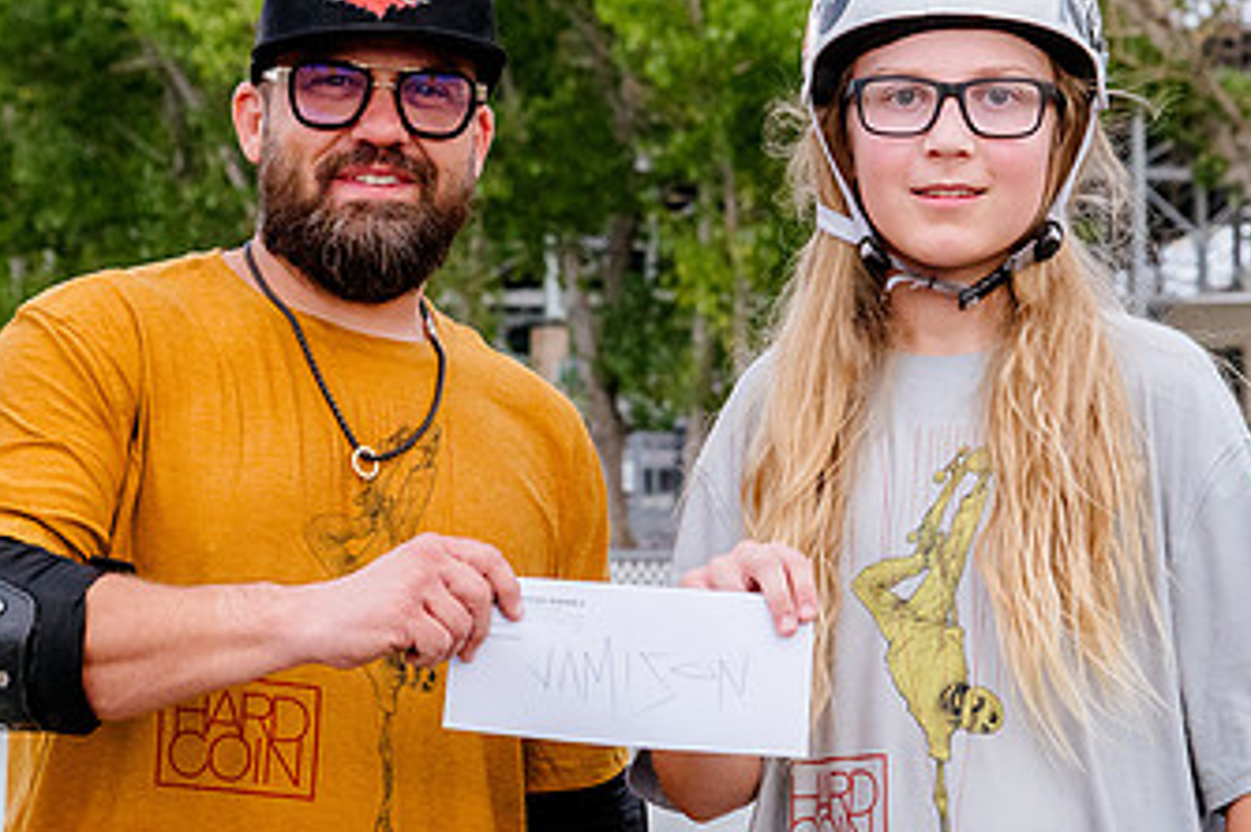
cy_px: 331
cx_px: 648
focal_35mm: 192
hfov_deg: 10.7
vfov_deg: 7.1
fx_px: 6665
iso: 2500
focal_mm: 85
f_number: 9
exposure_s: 1/400
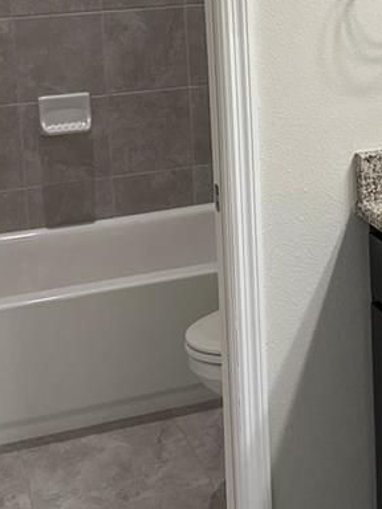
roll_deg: +2.0
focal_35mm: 75
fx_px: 1104
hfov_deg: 19.4
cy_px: 65
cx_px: 306
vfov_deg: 25.3
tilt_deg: -9.0
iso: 100
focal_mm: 6.76
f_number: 1.78
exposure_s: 1/120
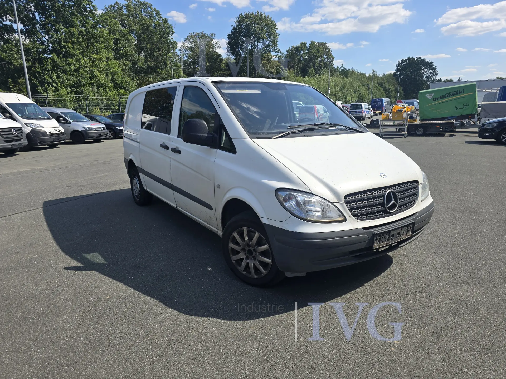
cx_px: 253
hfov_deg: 73.9
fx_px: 336
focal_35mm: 23
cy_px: 190
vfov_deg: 58.9
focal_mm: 6.3
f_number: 1.7
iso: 12
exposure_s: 1/572
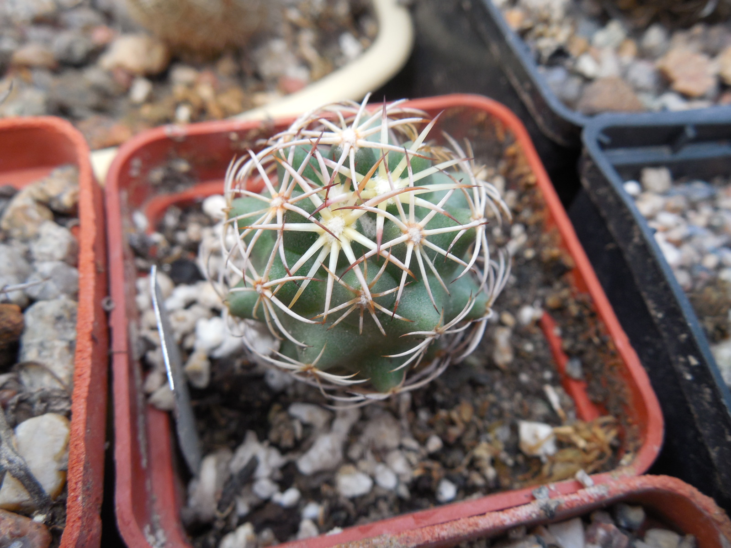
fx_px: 655
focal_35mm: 31
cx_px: 366
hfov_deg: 58.4
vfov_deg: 45.4
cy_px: 274
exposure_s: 1/60
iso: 125
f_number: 3.6
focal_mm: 5.6
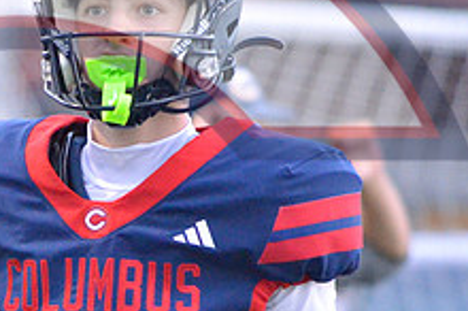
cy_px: 245
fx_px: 13344
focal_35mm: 1028
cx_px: 11
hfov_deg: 2.0
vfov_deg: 1.3
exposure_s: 1/500
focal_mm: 260
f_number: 5.6
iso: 5600
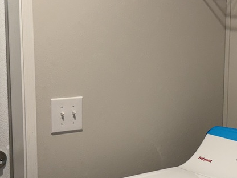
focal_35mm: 83
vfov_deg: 17.8
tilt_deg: -7.7
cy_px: 111
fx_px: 568
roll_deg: -0.6
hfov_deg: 23.2
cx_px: 189
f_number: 1.78
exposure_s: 1/120
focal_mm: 6.76
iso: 160
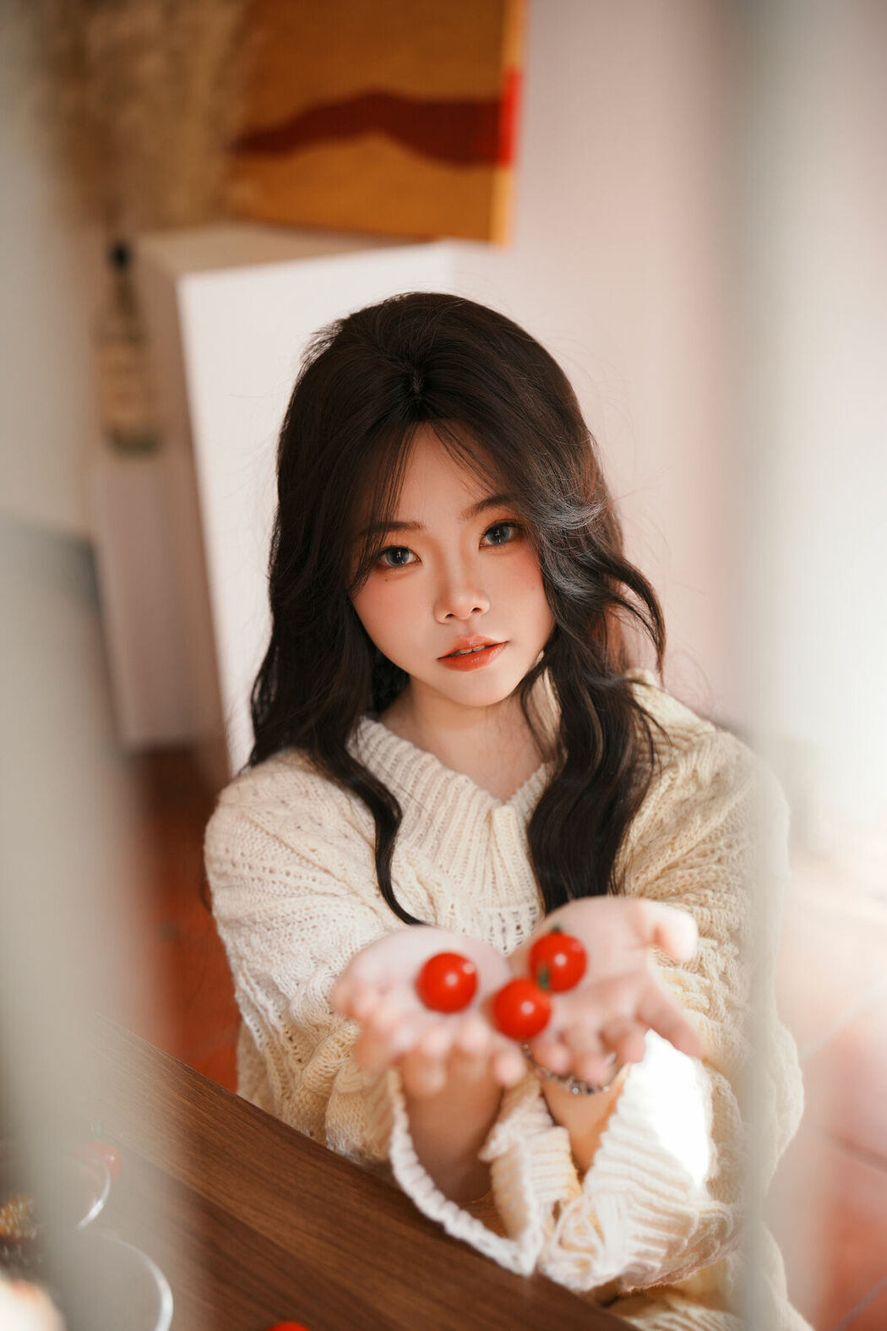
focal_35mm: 50
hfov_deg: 27.0
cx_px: 444
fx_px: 1848
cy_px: 666
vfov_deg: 39.6
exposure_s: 1/320
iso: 320
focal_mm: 50
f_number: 2.2
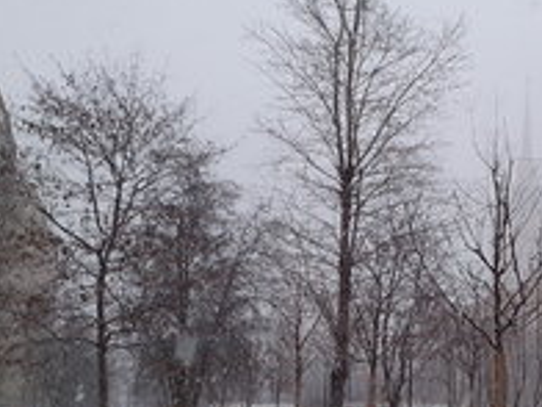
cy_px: 310
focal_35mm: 55
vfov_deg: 26.2
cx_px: 503
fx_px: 861
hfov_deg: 32.9
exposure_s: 1/50
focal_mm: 3.6
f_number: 1.9
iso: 200
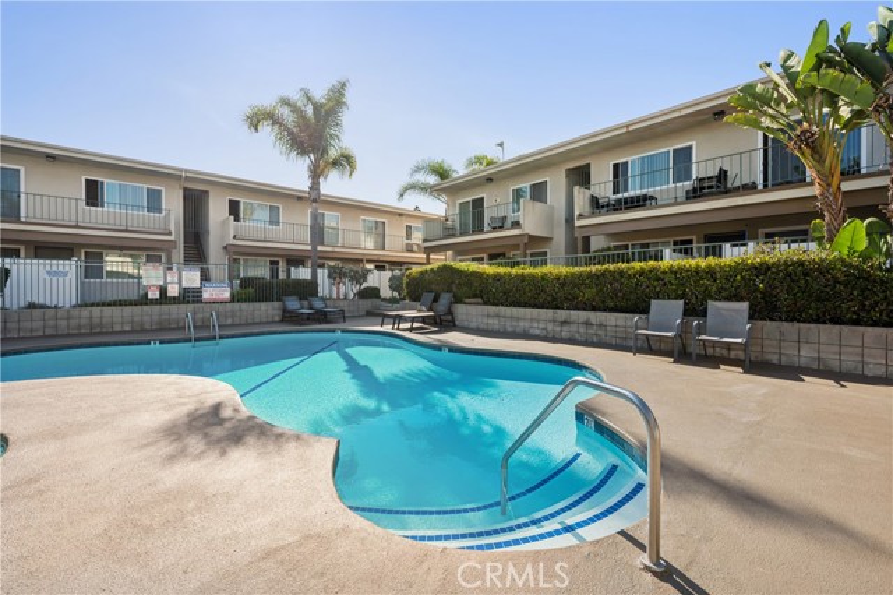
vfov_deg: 81.1
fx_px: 347
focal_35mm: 14
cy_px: 298
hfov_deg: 104.3
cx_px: 446
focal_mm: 14
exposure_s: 1/250
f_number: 9
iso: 100
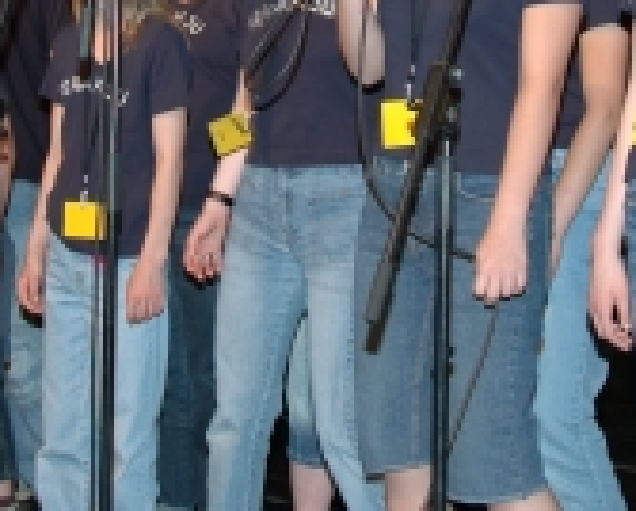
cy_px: -32
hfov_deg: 18.1
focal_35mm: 106
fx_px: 1998
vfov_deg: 14.3
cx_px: 305
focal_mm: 28
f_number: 4
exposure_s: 1/60
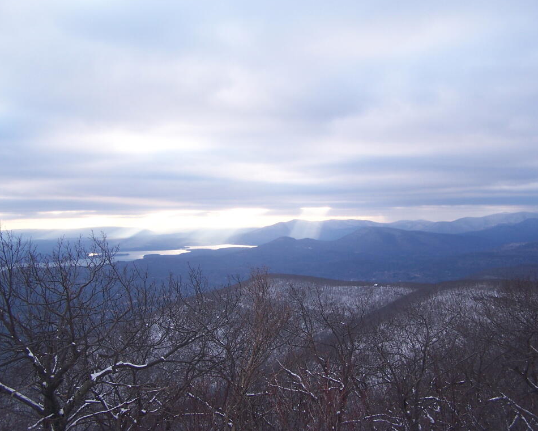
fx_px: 637
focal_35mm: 40
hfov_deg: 45.8
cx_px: 275
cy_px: 214
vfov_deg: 37.3
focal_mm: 6.3
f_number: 2.8
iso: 80
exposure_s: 1/125
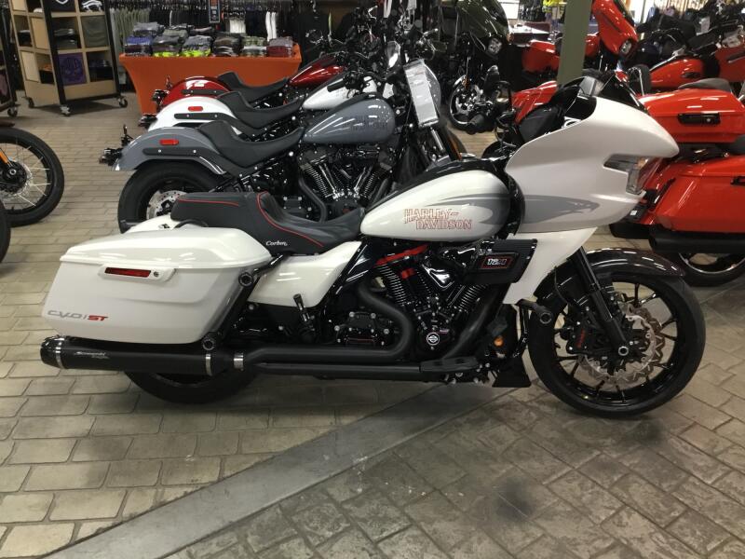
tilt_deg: -23.1
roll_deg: -1.6
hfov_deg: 58.4
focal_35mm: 31
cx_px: 372
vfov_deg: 45.4
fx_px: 667
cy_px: 280
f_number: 2.4
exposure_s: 1/30
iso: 100
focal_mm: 3.3
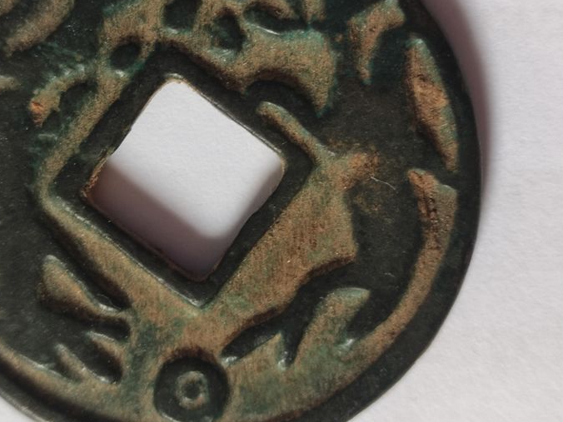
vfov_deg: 38.5
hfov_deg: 50.0
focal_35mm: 37
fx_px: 602
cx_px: 244
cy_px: 164
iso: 371
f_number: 1.89
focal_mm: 5.43
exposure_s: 1/33
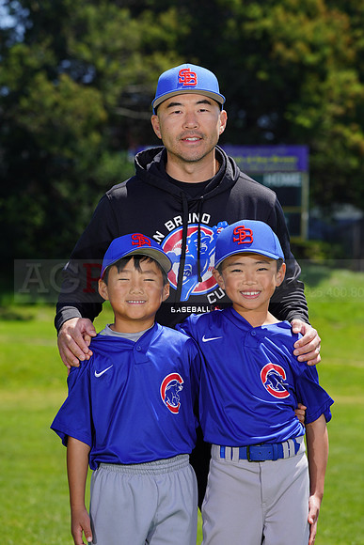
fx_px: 2774
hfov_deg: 7.5
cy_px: 272
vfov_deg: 11.2
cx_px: 182
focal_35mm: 183
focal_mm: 183
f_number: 8
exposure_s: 1/250
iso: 100
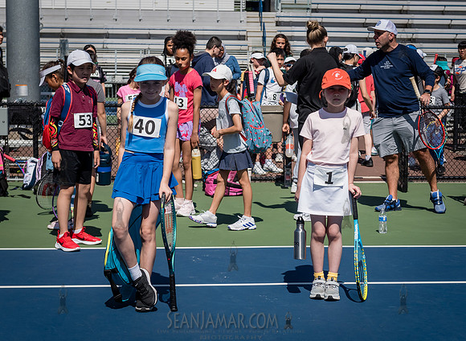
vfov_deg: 17.6
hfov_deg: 23.9
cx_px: 250
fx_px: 1101
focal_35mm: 83
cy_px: 174
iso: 200
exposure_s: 1/2000
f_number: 4.5
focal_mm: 56
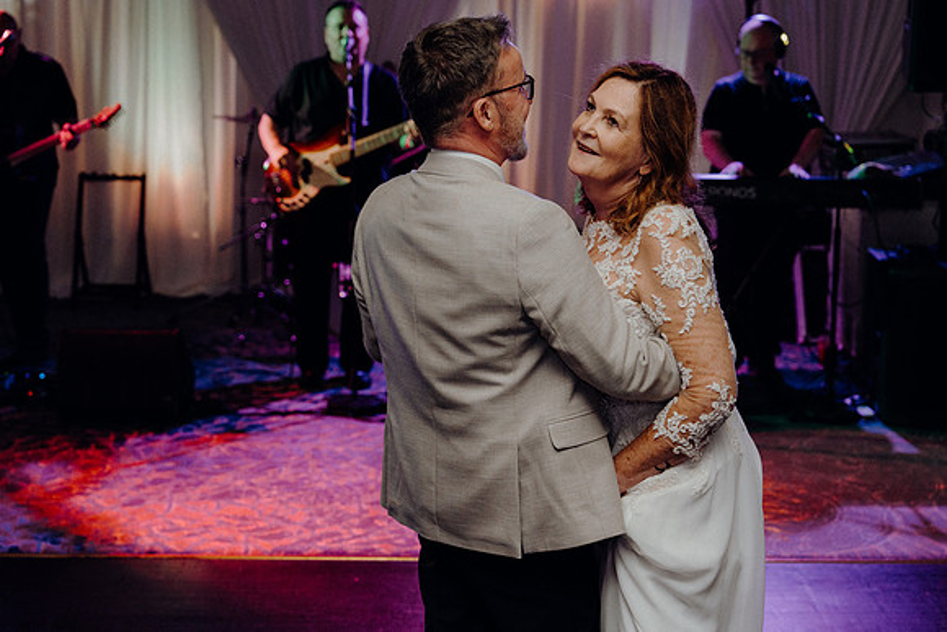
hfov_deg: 34.5
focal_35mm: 58
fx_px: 1526
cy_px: 316
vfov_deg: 23.4
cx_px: 474
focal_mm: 58
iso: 2500
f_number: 3.5
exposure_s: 1/200
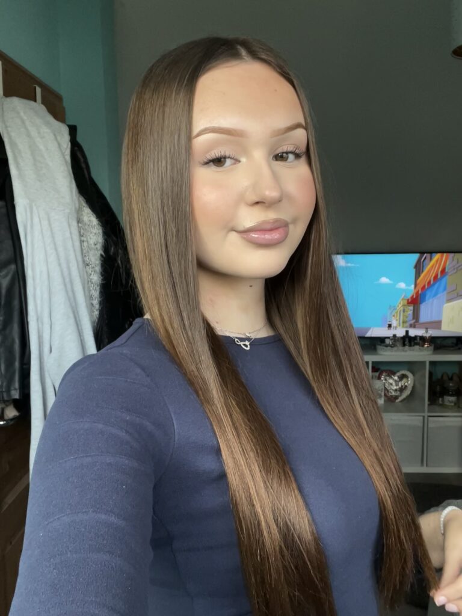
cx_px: 231
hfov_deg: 46.8
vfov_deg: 60.0
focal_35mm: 30
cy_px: 308
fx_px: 534
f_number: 2.2
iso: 100
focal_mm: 2.71
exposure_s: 1/100
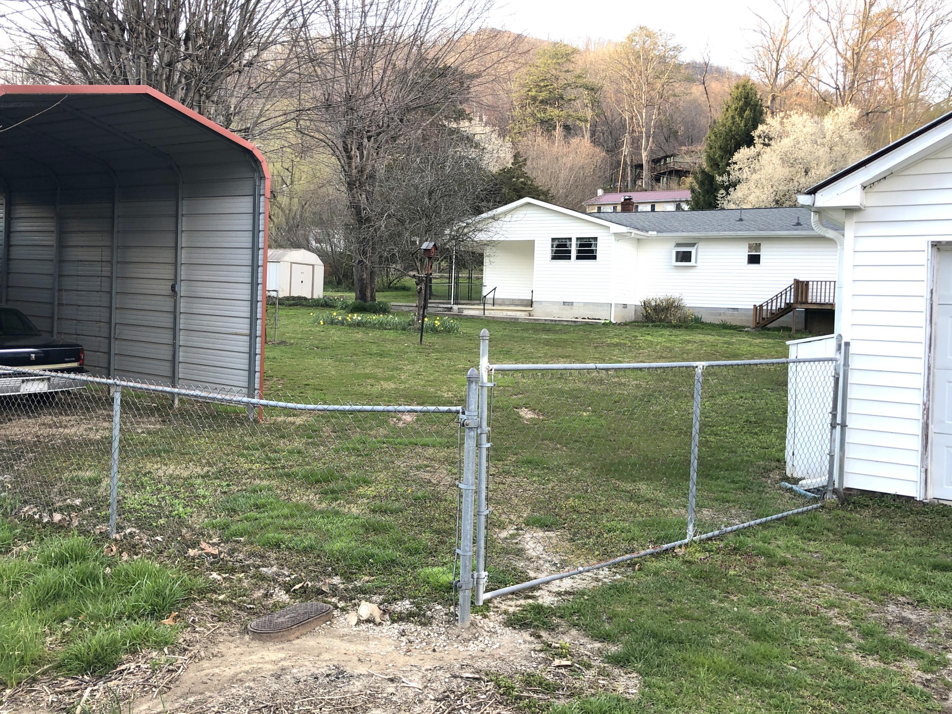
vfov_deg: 45.4
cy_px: 327
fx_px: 852
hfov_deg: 58.3
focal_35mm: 31
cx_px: 461
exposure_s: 1/180
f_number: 1.8
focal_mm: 4
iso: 20
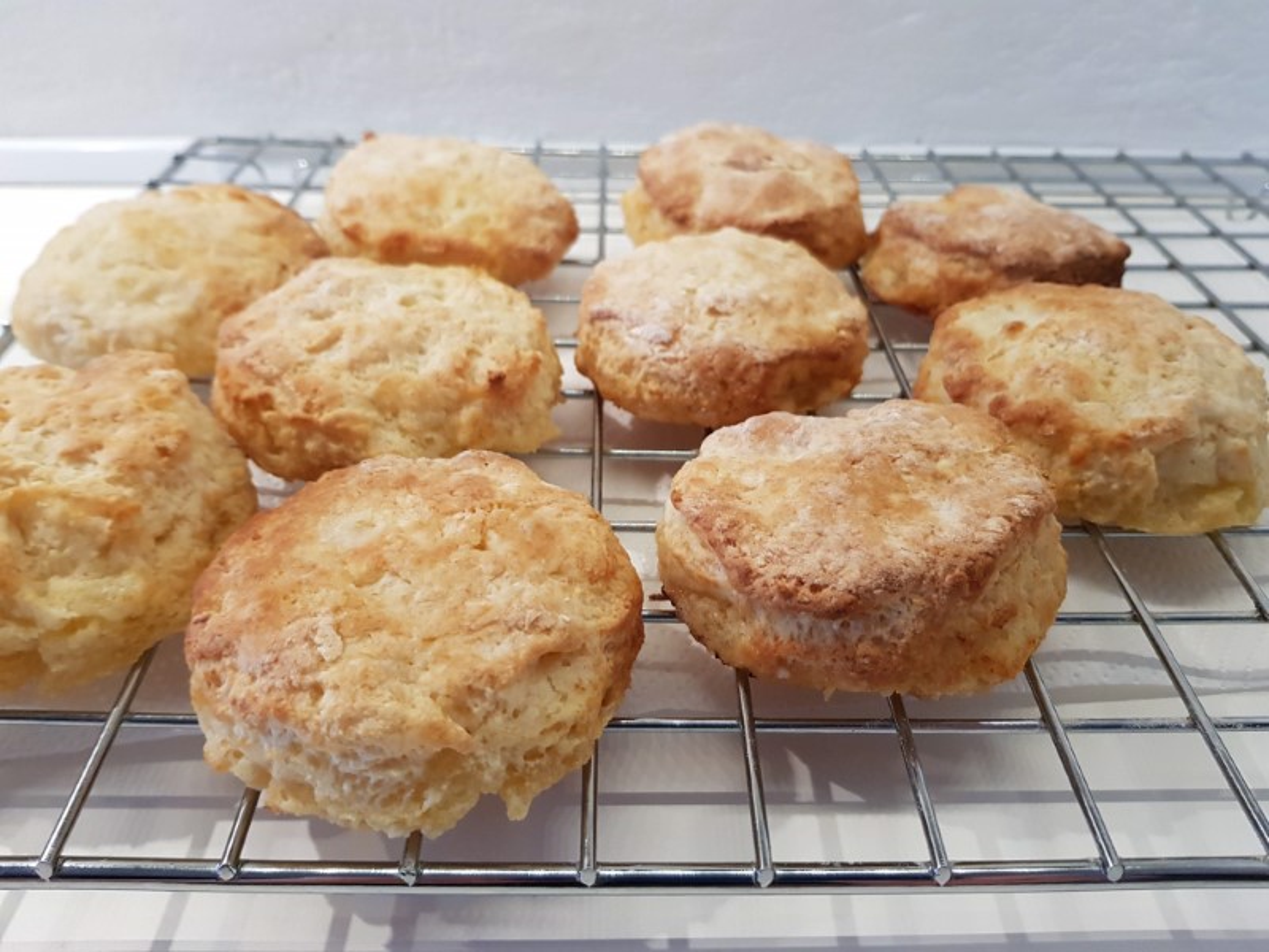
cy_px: 476
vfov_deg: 53.1
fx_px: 953
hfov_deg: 67.3
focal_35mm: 26
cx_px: 634
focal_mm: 4.2
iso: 160
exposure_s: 1/50
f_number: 1.7
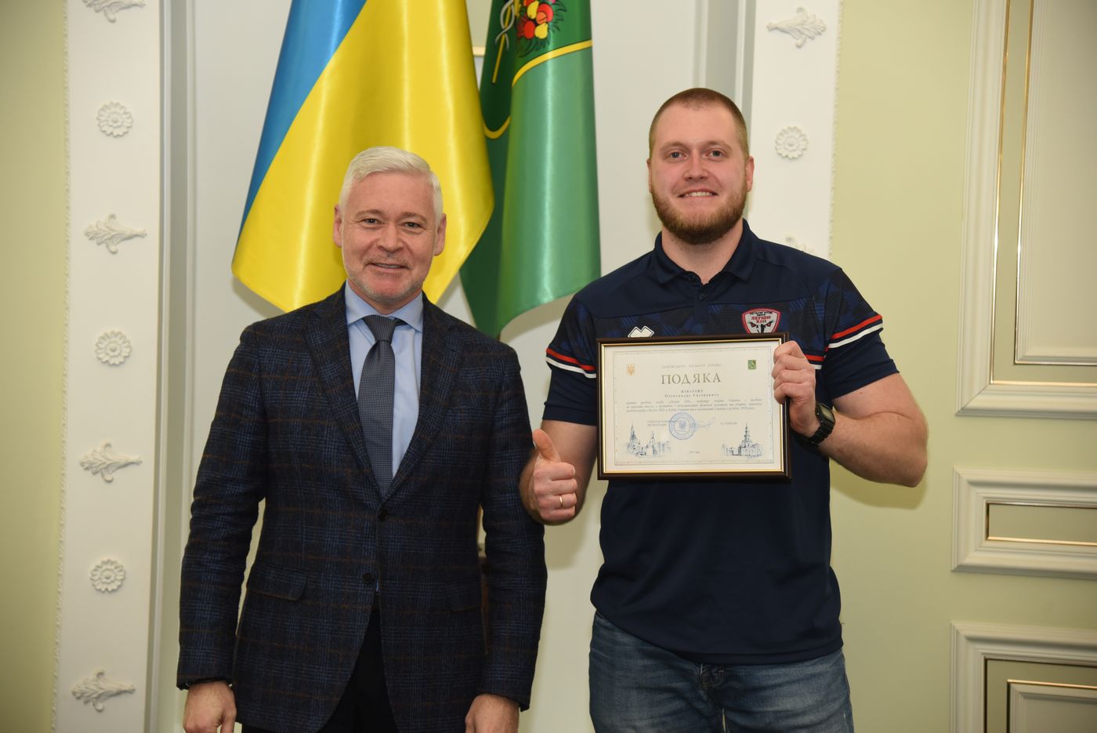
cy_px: 366
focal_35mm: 78
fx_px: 2378
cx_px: 548
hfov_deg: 26.0
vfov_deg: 17.5
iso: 1000
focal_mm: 78
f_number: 4
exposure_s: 1/200
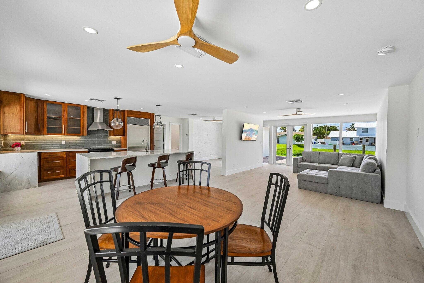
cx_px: 212
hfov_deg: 104.3
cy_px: 142
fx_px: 165
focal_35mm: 14
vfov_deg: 81.2
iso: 2500
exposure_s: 1/800
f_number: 8
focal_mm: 14
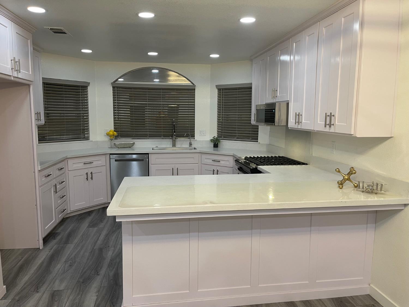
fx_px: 295
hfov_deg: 69.4
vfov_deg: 54.9
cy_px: 154
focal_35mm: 25
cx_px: 204
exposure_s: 1/42
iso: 100
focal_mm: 5.1
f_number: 1.6
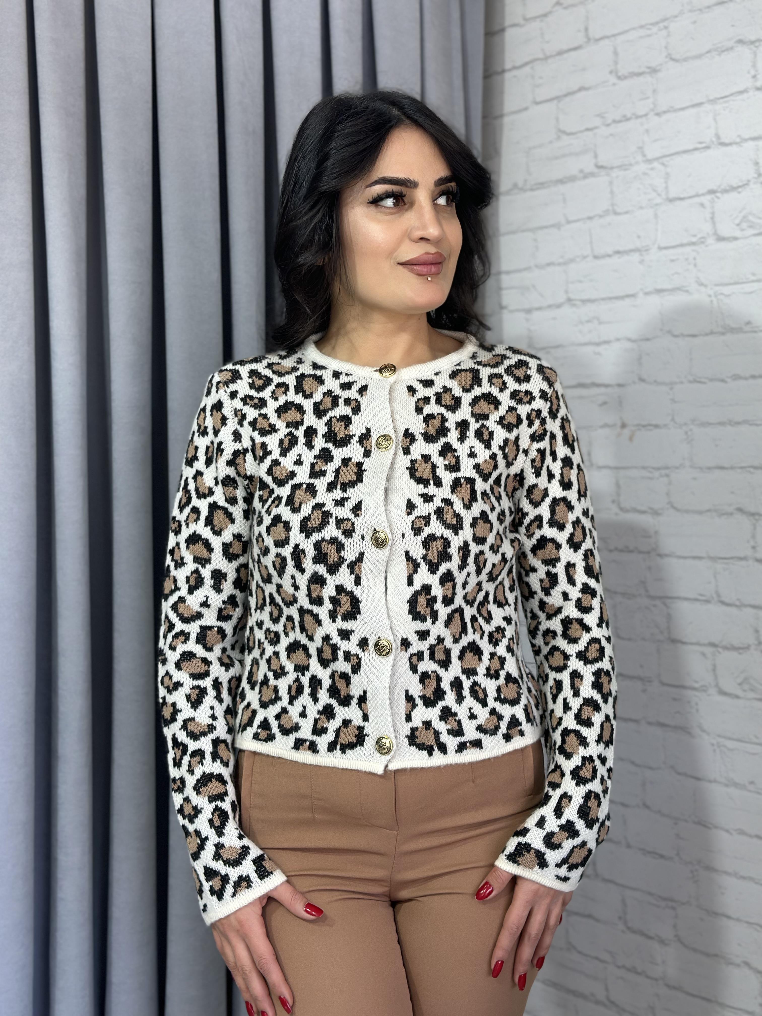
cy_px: 508
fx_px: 1409
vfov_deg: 39.7
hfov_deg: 30.3
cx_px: 381
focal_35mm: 48
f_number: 1.78
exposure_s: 1/100
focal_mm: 6.86
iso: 64
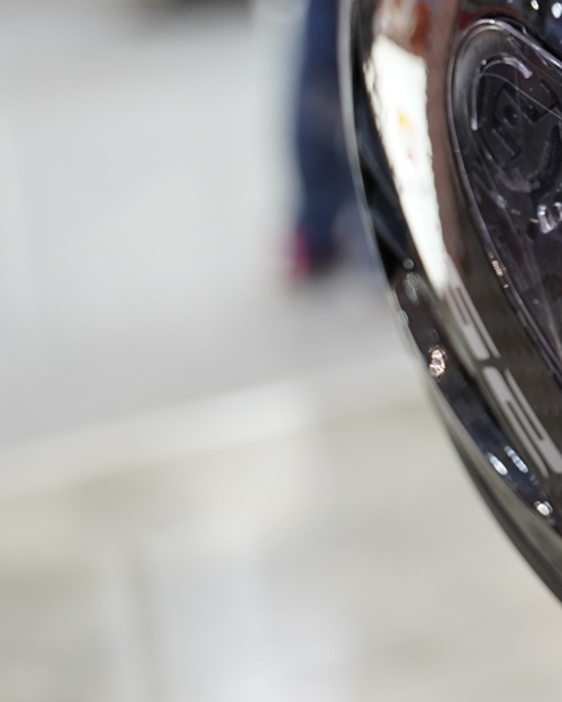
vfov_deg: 14.3
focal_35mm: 134
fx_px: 2783
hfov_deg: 10.9
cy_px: 224
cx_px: 982
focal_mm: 42
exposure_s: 1/100
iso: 1000
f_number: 2.8
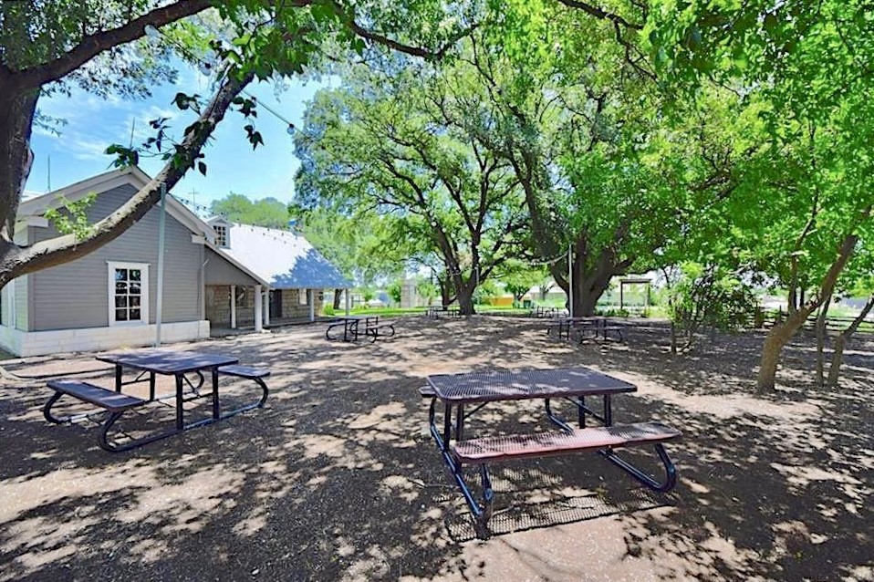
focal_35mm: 12
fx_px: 291
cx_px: 437
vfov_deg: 90.0
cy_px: 291
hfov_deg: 112.6
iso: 360
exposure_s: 1/250
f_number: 8
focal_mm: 8
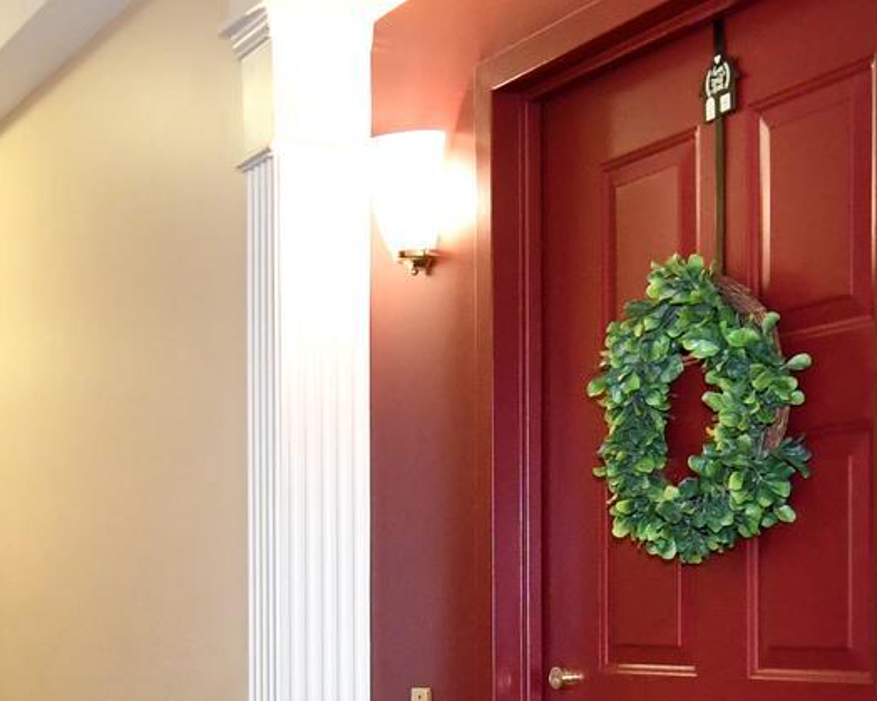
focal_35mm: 66
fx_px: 1713
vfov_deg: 22.1
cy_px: 740
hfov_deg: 28.5
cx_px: 271
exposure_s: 1/60
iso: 1600
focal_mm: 12
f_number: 4
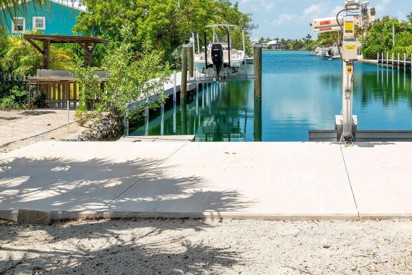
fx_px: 572
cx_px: 307
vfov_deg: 26.4
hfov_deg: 38.6
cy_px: 50
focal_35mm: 50
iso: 80
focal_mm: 30
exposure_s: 1/250
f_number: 8
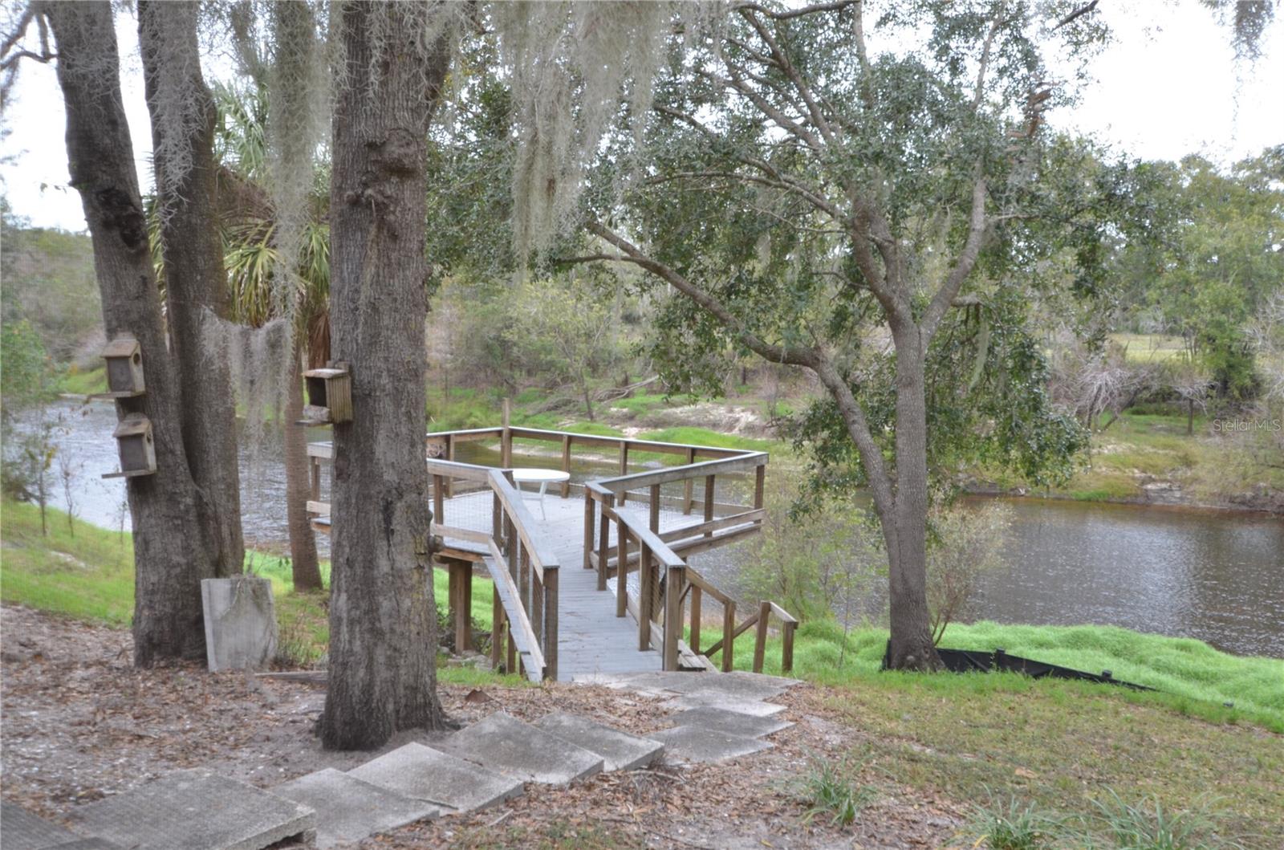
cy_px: 425
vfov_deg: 36.7
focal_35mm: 36
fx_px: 1281
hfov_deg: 53.2
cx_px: 642
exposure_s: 1/125
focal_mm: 24
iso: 400
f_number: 5.6
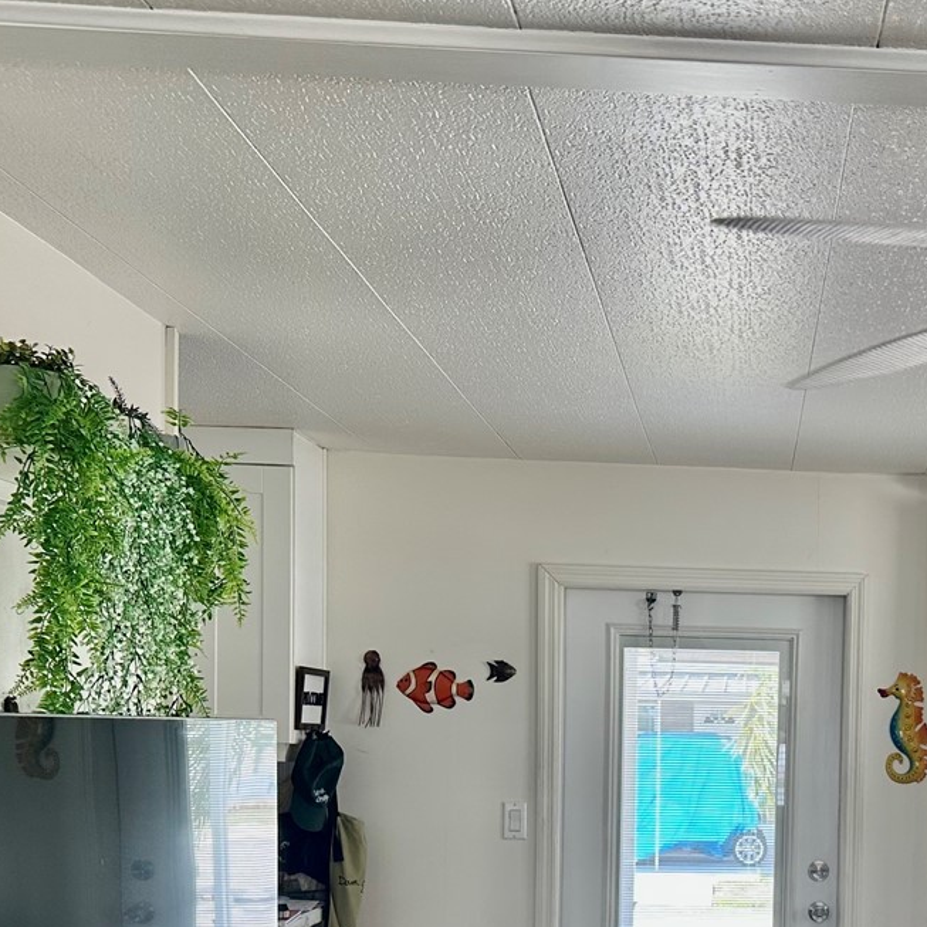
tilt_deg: +0.1
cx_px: 869
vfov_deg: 31.7
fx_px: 1575
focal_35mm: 52
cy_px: 775
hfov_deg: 31.0
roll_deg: -1.8
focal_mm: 6.86
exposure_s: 1/121
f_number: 1.78
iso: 125
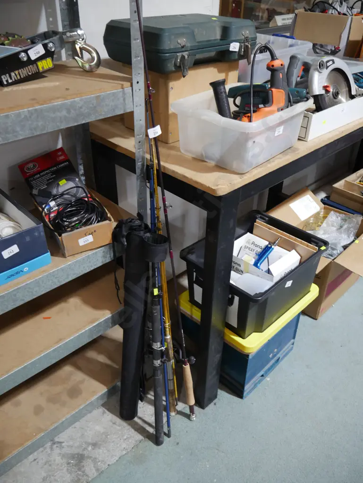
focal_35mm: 28
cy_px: 242
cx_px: 182
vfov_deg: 63.4
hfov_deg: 49.8
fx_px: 391
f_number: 3.5
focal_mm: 14
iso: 640
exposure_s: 1/60
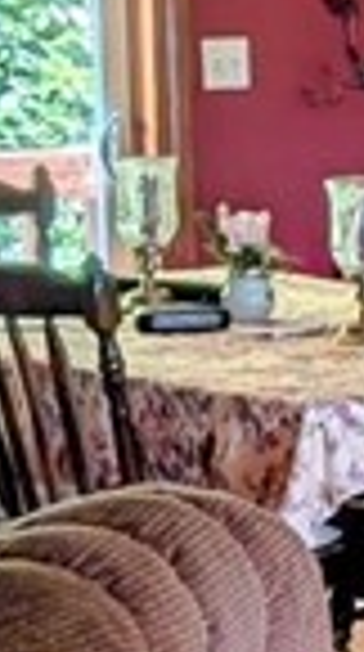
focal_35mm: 185
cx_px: 1303
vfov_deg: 11.7
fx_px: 3191
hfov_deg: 5.8
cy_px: 362
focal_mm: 6.9
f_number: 1.68
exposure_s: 1/98.3
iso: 30
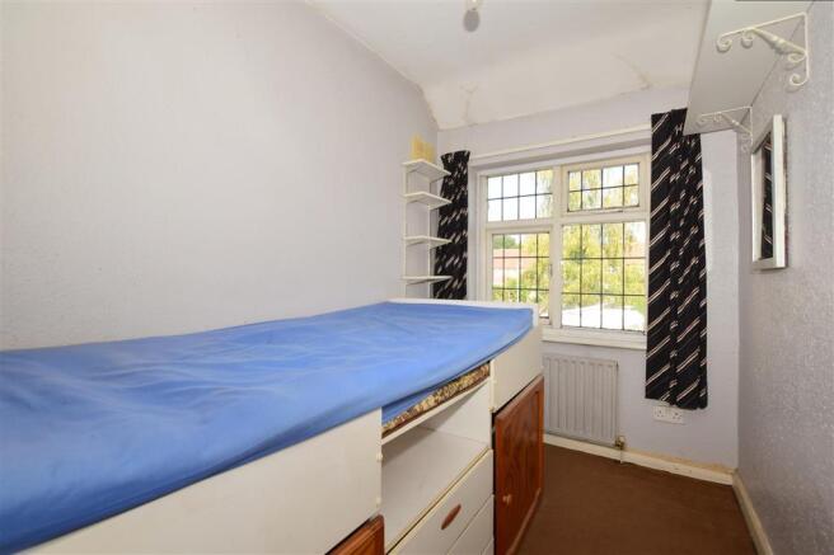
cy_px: 278
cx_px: 417
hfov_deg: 100.4
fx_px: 347
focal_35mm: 15
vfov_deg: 77.3
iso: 400
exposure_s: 1/200
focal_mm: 10
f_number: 7.1
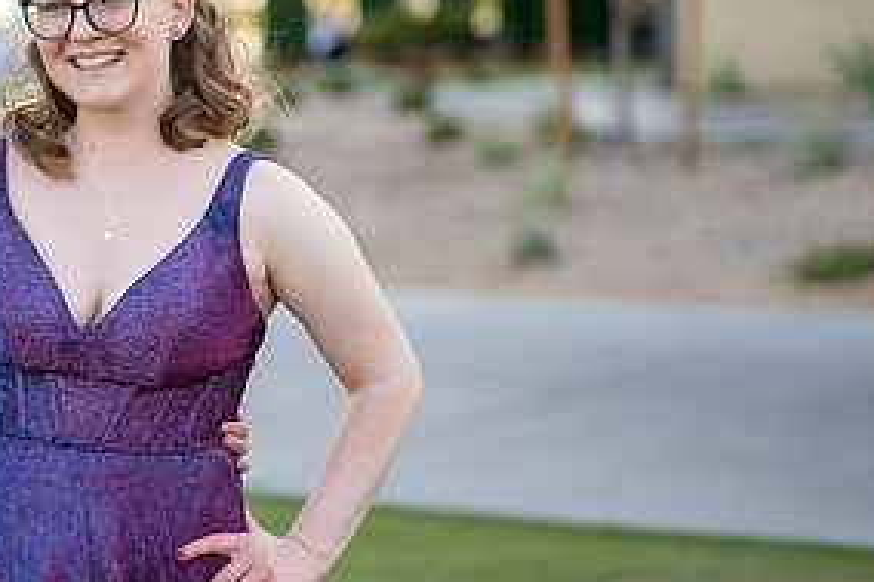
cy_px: 194
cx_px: 135
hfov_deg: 19.7
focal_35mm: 102
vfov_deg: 13.4
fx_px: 2475
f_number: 1.4
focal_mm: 50
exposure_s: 1/640
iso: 100
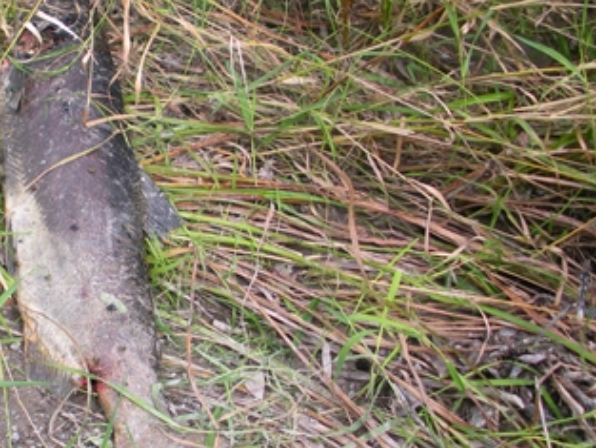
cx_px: 76
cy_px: 231
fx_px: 1188
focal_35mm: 69
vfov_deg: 21.3
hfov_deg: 27.3
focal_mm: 6.3
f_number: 3.5
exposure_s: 1/137
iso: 64
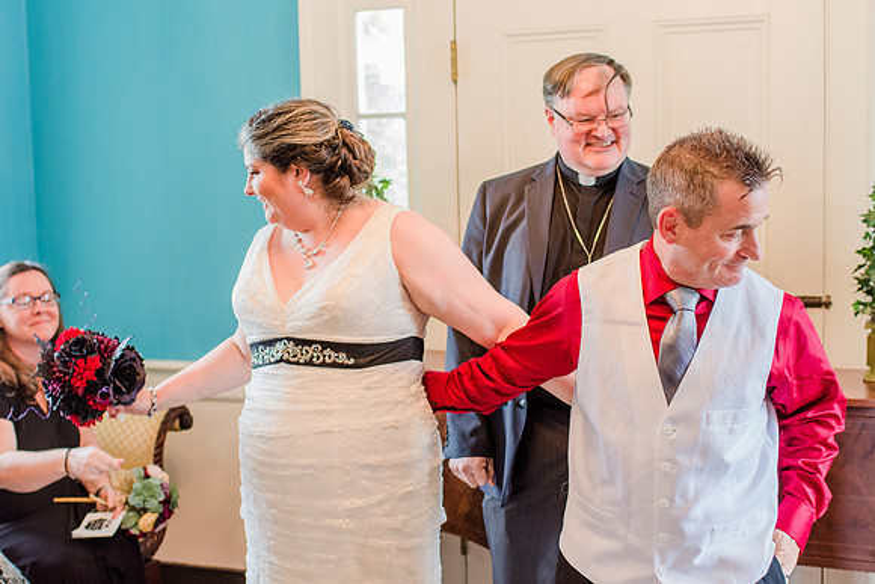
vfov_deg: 25.8
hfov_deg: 37.8
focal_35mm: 52
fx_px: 1276
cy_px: 292
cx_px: 438
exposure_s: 1/100
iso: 640
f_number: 2.5
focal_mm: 35
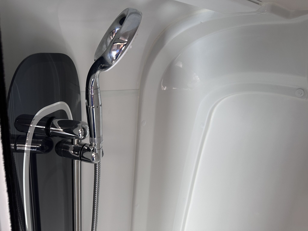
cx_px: 154
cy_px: 116
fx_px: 214
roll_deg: -4.4
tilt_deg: -14.4
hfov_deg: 71.6
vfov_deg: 56.8
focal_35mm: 24
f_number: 1.78
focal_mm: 6.86
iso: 250
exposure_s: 1/72
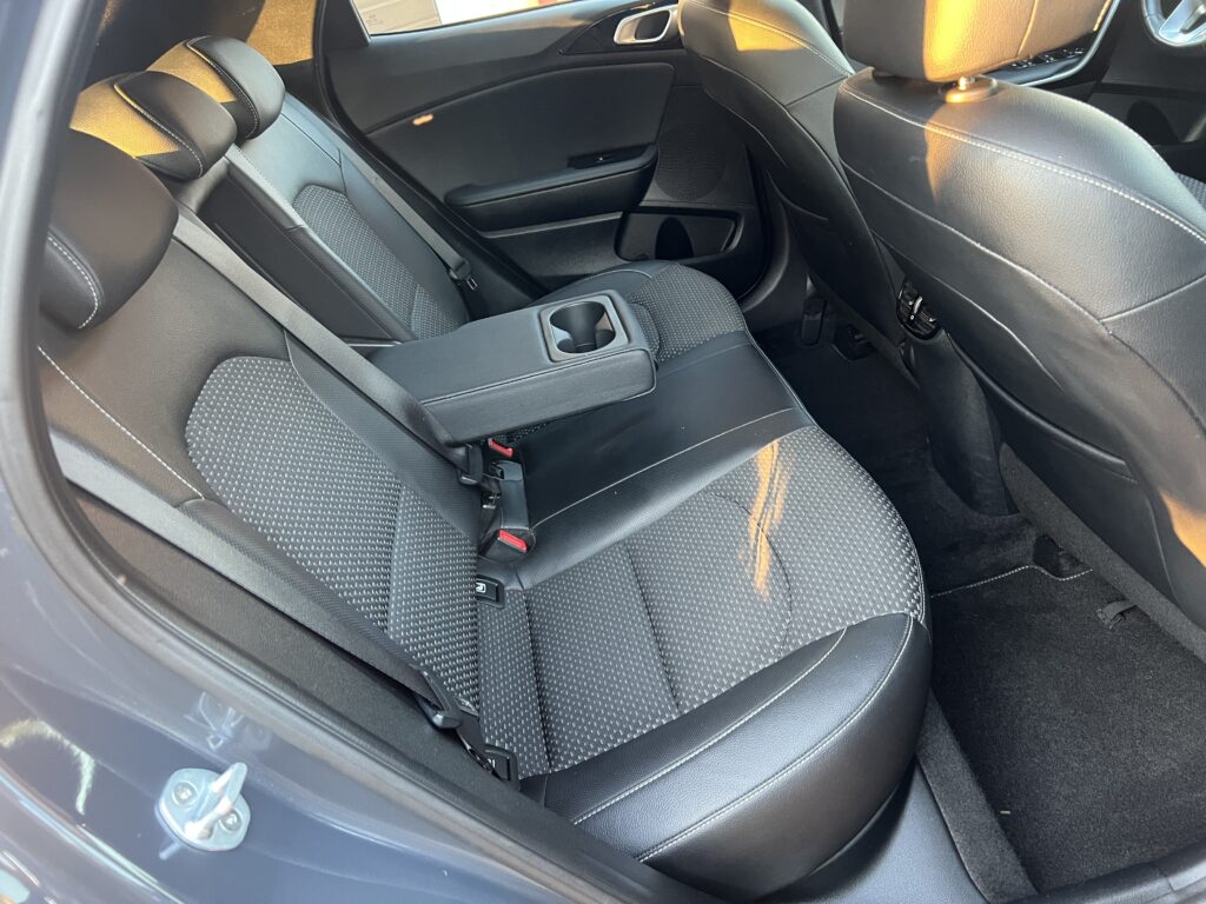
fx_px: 906
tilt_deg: -30.2
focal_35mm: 26
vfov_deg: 53.1
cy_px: 452
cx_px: 603
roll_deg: +15.7
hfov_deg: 67.3
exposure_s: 1/60
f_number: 1.5
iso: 320
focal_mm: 5.7
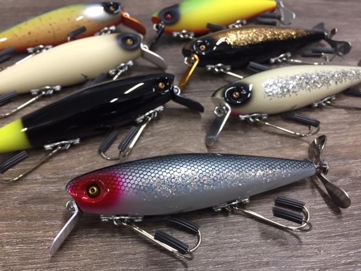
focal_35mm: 29
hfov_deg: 61.7
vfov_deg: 48.2
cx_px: 180
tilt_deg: -46.1
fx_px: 302
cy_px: 136
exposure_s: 1/30
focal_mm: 4.15
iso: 64
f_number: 2.2
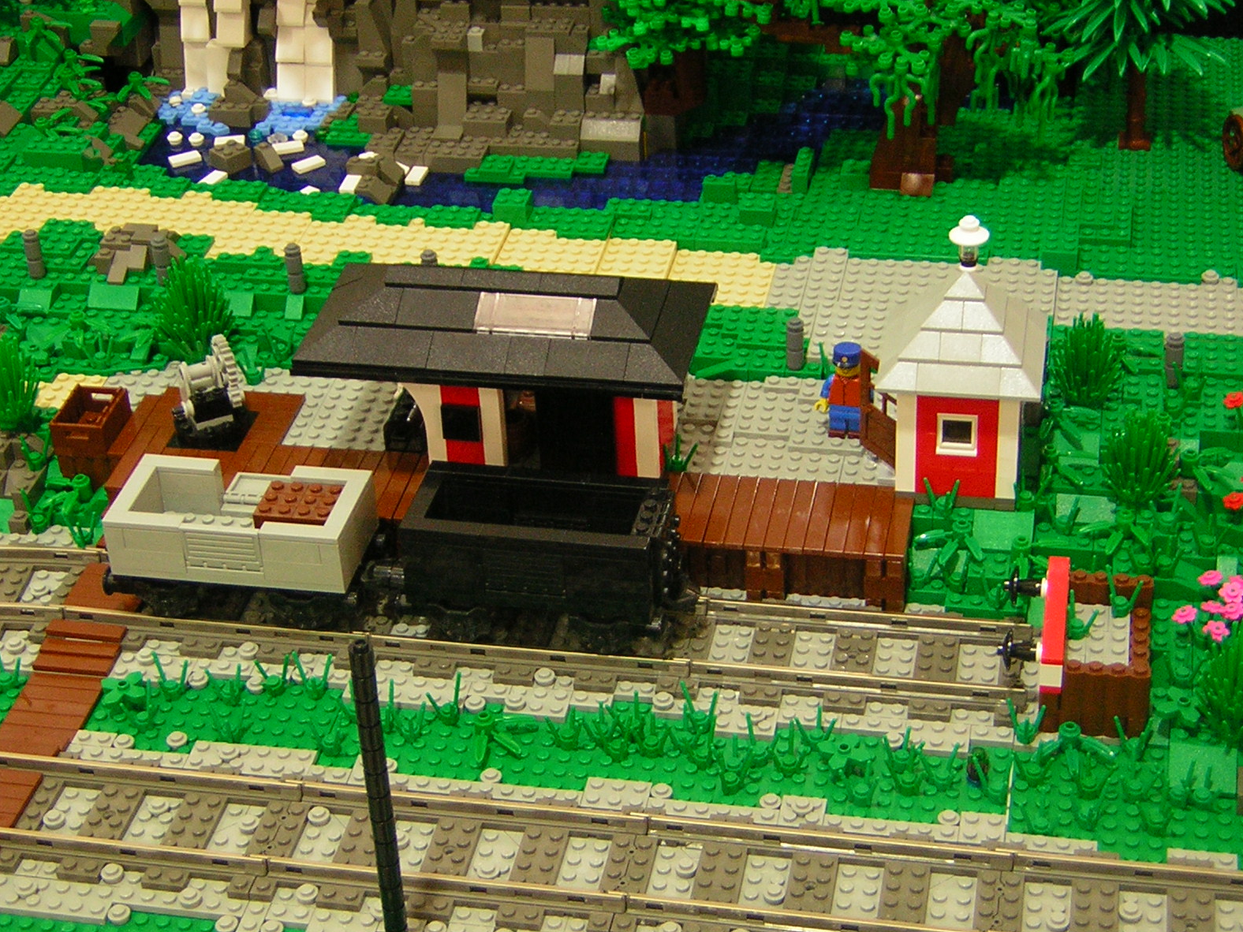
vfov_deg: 21.9
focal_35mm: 67
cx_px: 630
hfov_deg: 29.0
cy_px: 460
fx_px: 2406
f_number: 3.5
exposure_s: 1/5.9
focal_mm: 8.6
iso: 96
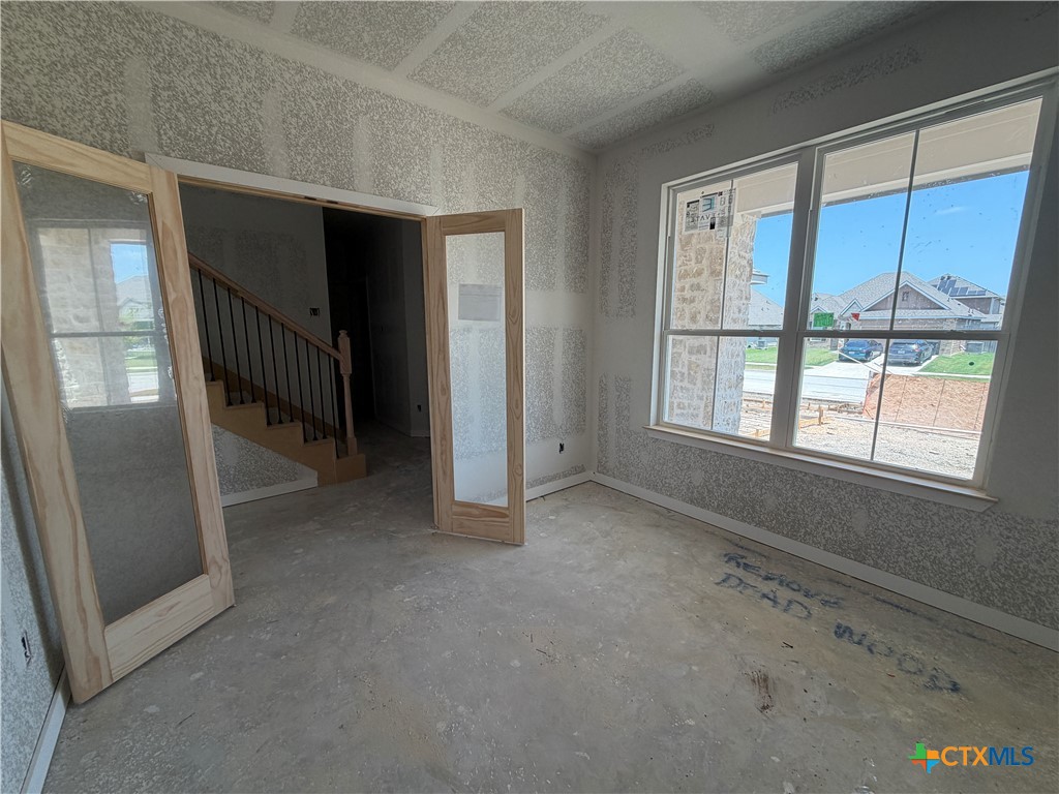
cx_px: 530
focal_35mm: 14
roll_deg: +0.7
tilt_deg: -10.4
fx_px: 428
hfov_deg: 102.1
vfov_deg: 85.7
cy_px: 397
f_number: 2.2
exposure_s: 1/121
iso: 64
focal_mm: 2.22
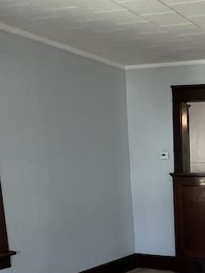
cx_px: 238
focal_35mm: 54
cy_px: 268
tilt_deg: -13.0
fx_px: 426
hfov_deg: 24.8
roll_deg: +0.8
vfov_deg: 32.8
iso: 200
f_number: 1.8
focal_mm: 1.57
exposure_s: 1/99
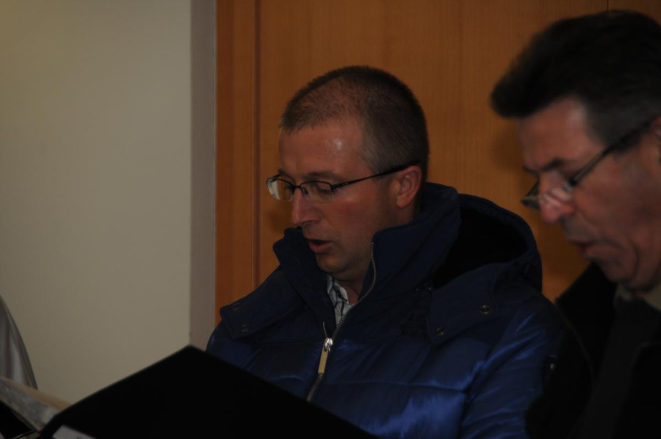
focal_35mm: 255
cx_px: 330
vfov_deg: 5.4
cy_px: 220
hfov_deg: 8.1
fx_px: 4676
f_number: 6.3
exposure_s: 1/60
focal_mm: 170
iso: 400
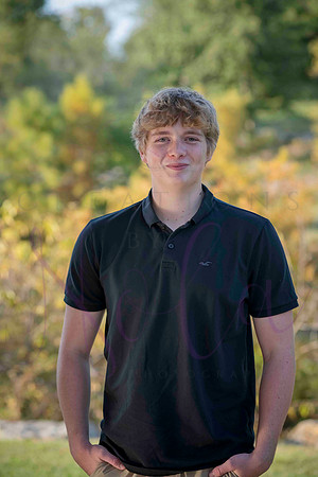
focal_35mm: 120
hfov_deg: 11.4
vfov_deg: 17.1
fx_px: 1590
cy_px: 238
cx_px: 159
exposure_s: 1/640
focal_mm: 120
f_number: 5
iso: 800
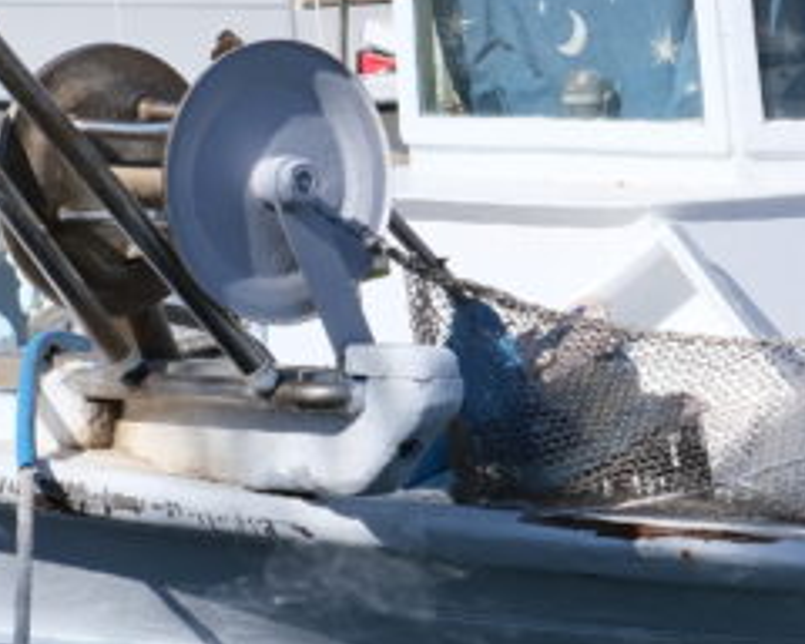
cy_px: 270
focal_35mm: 212
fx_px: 5051
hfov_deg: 9.0
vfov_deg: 7.3
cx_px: 1026
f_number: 5.6
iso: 320
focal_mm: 35
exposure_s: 1/1300
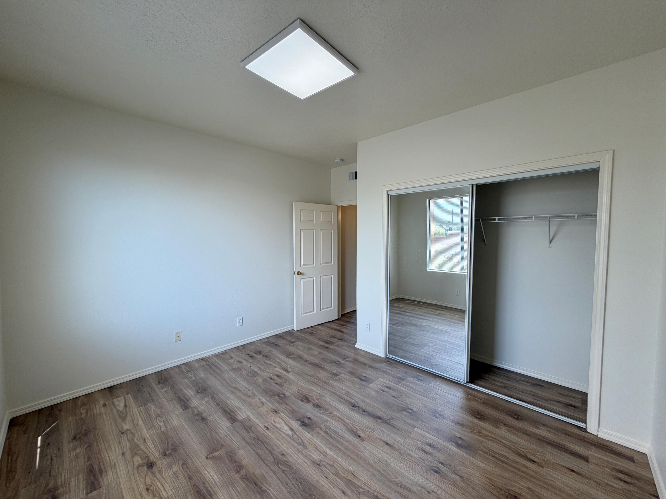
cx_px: 333
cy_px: 250
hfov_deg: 102.1
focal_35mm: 14
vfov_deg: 85.7
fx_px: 269
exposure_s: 1/120
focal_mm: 2.22
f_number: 2.2
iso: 50
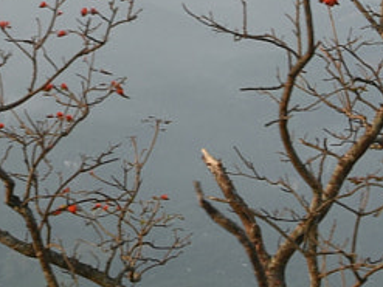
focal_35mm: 168
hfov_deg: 11.7
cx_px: 31
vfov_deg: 8.8
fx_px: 1858
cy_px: 47
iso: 160
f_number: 6.3
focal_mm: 18
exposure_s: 1/160
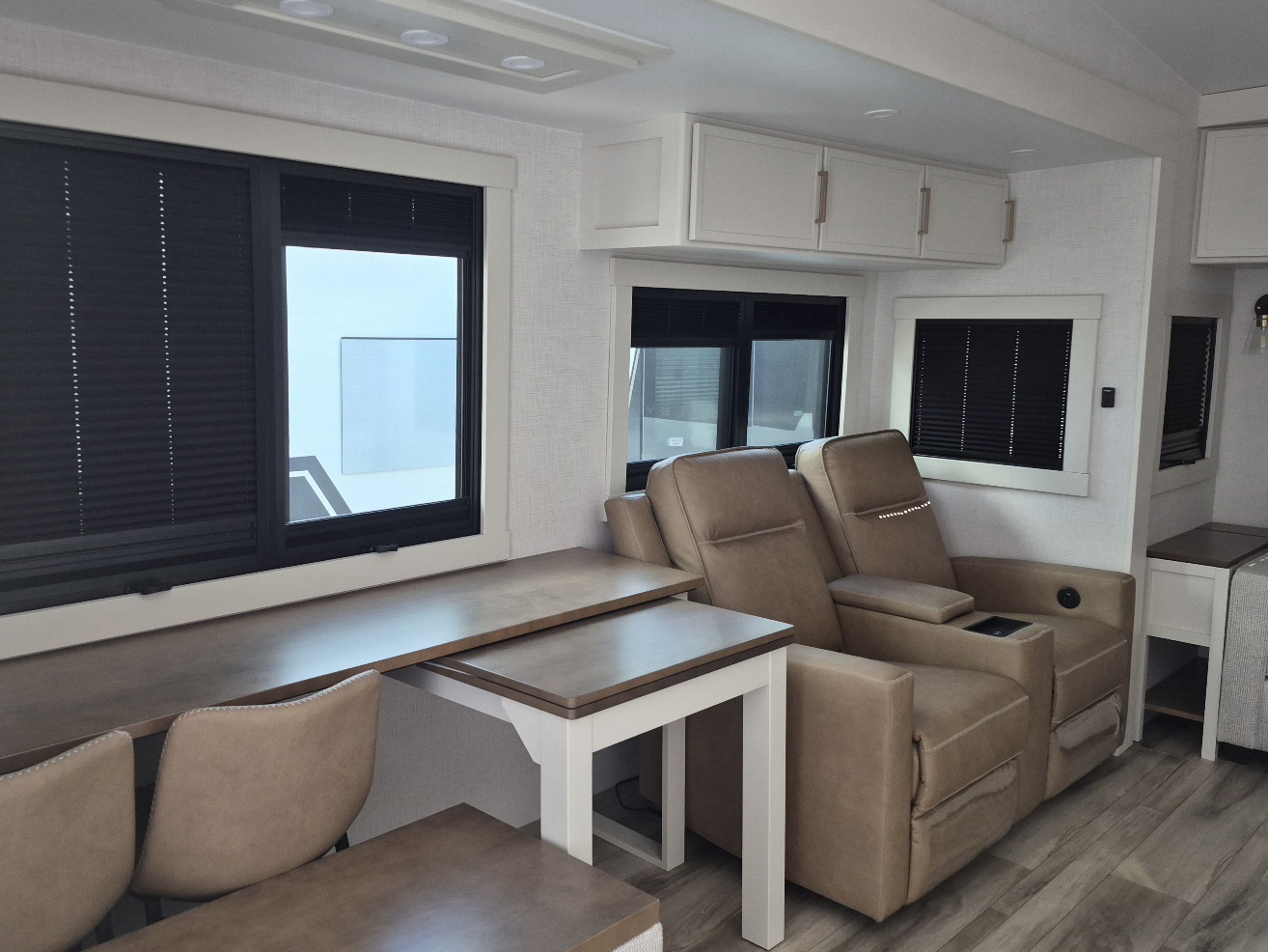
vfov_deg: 49.7
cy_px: 450
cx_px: 564
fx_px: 1026
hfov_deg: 63.3
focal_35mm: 28
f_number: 1.8
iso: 500
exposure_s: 1/120
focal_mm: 5.4
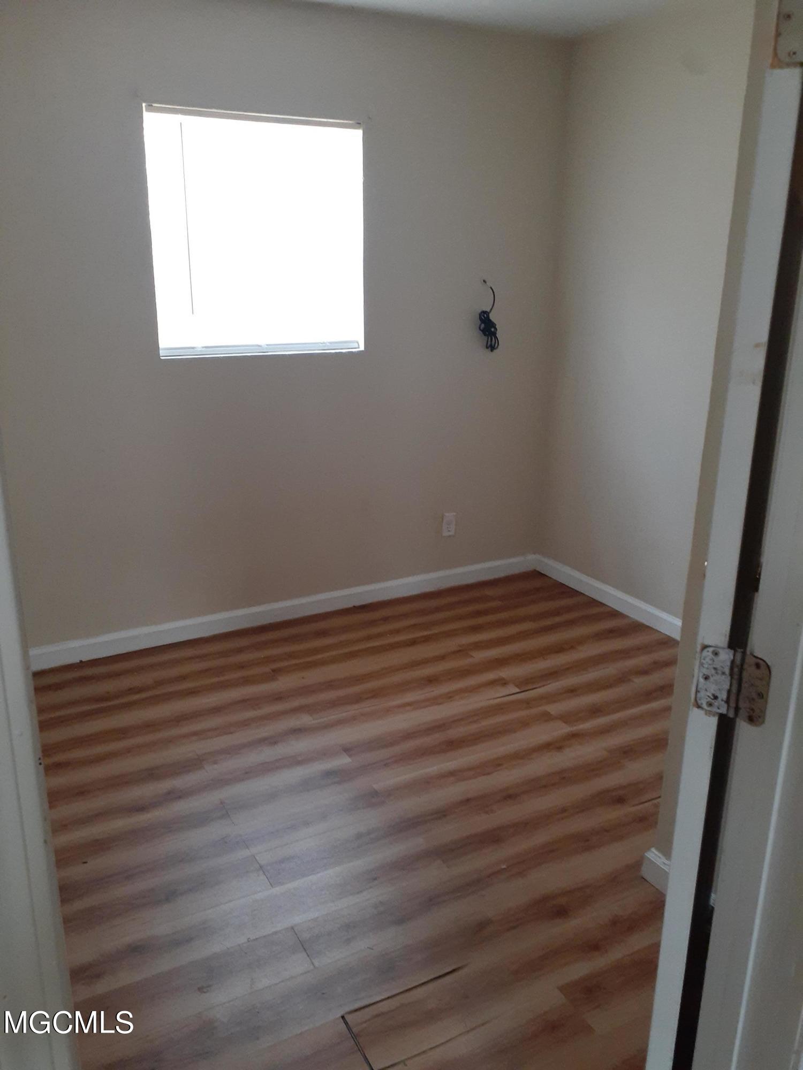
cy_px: 535
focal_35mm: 27
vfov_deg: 65.3
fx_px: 835
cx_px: 402
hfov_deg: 51.4
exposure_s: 1/60
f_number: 1.9
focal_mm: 3.6
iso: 320
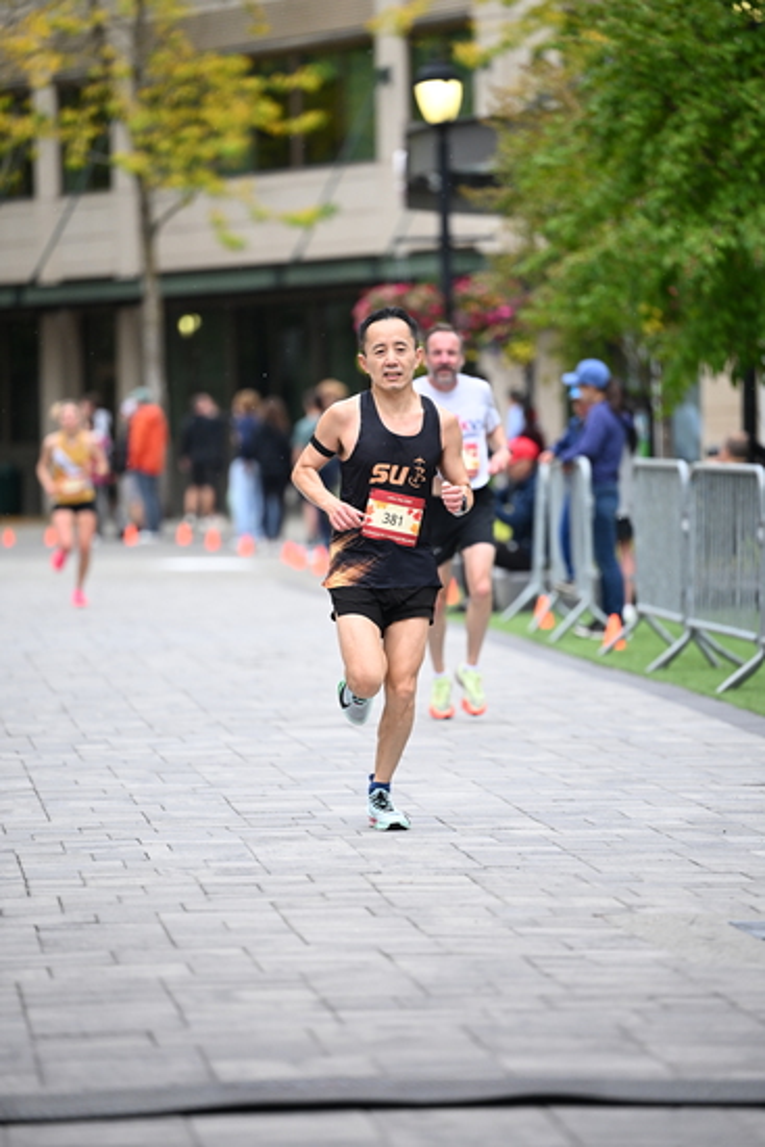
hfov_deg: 7.9
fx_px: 5574
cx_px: 382
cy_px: 574
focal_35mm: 175
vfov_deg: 11.7
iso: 1250
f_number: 2.8
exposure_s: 1/1250
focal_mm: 175
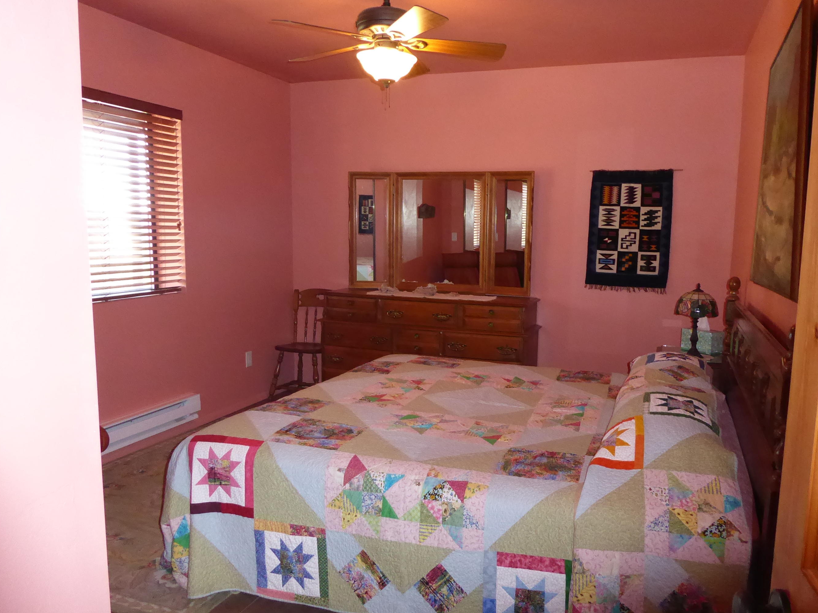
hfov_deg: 63.4
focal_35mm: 28
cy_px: 324
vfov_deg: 49.7
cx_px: 439
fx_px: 662
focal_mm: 4.3
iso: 800
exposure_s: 1/60
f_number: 3.3
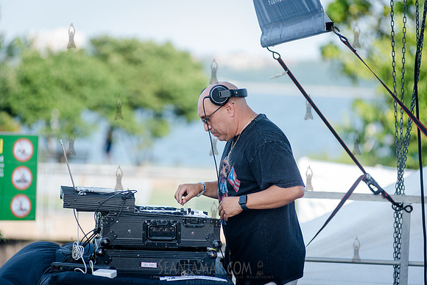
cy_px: 142
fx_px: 2373
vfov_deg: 6.9
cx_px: 214
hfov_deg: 10.3
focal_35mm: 200
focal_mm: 200
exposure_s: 1/1000
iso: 500
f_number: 4
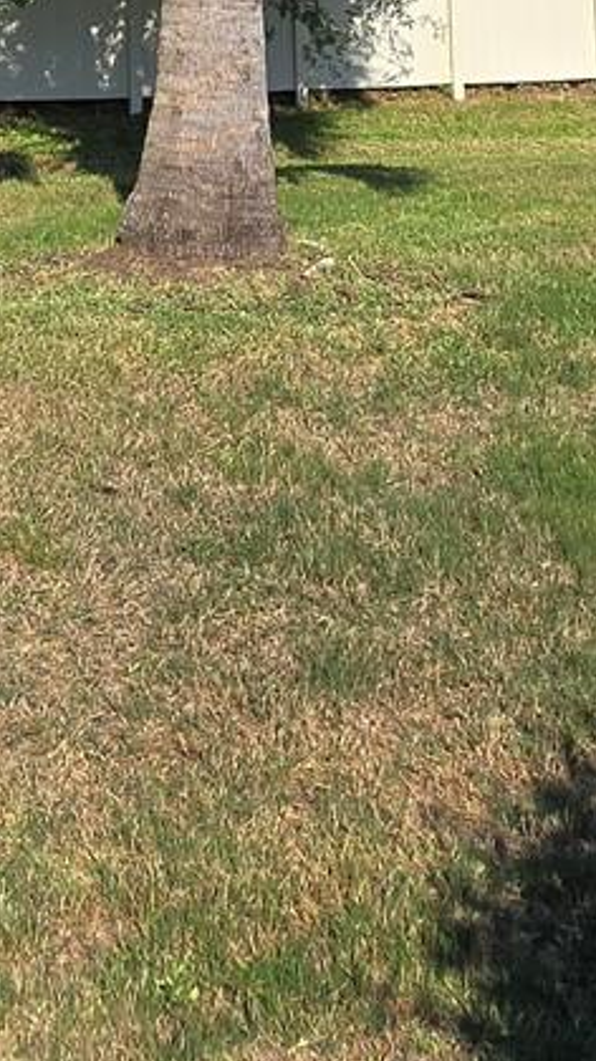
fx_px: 1518
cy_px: -435
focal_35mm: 54
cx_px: 197
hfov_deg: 22.1
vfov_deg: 28.6
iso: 50
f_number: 2.2
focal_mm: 2.2
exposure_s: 1/2088
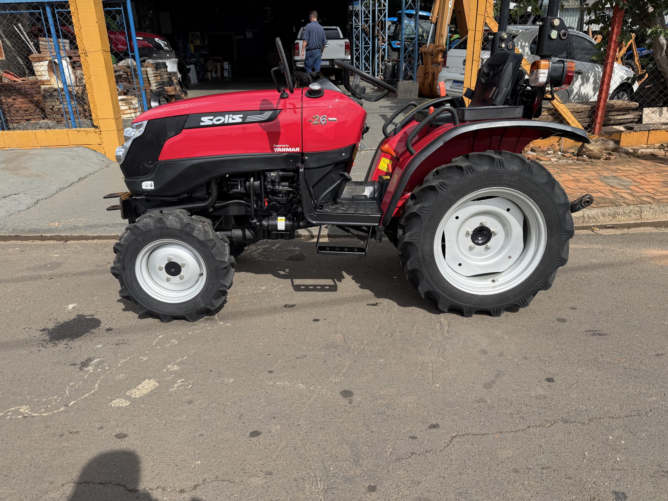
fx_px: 463
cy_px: 250
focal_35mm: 24
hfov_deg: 71.6
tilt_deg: -22.1
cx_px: 334
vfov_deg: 56.8
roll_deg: +1.7
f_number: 1.78
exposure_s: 1/4673
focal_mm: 6.76
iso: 80
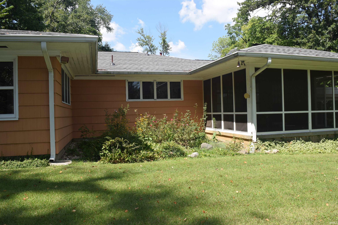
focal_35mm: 27
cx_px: 169
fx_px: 253
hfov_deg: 67.4
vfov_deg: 47.9
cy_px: 112
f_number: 7.1
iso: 100
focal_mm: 18
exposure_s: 1/200
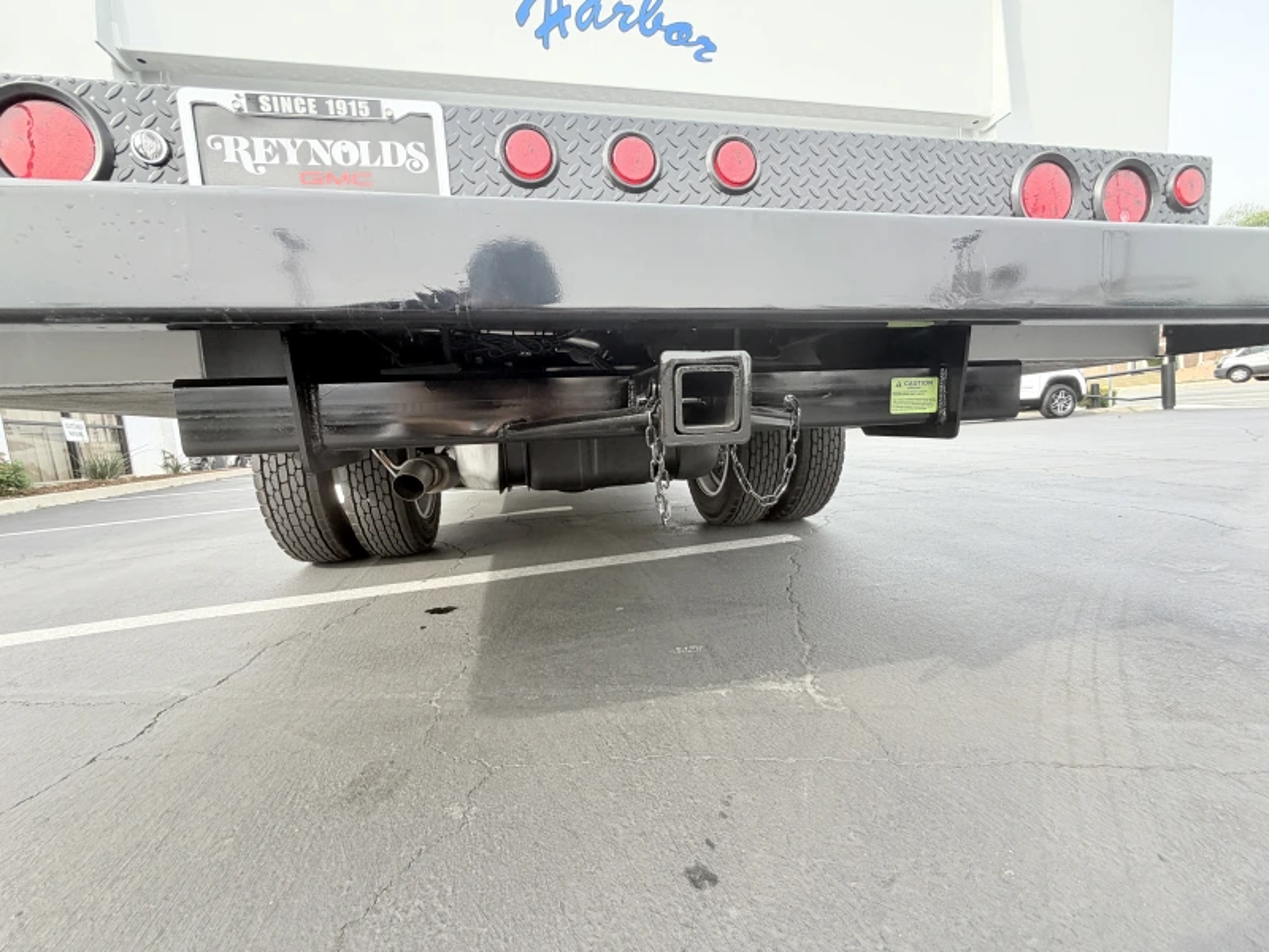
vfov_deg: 85.7
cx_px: 634
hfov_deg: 102.1
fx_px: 513
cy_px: 476
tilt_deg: -4.1
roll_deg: +5.8
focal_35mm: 14
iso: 40
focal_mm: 2.22
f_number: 2.2
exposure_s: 1/217
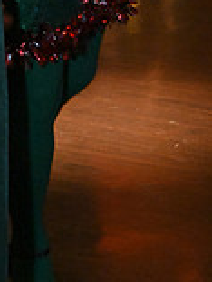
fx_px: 1698
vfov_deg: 9.3
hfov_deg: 7.0
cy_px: -134
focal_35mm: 208
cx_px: -108
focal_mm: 58
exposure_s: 1/160
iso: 6400
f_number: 4
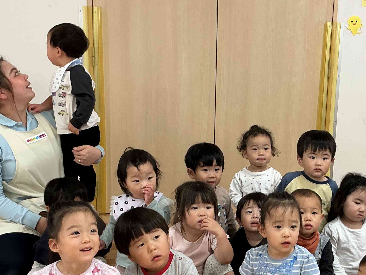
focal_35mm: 56
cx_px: 281
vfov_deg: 26.0
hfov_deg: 33.6
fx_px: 592
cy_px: 181
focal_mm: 3
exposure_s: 1/120
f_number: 1.8
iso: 50
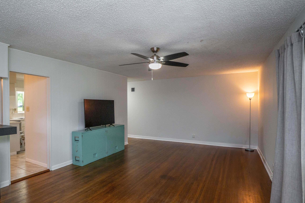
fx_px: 166
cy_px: 108
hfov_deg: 84.6
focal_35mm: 20
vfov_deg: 62.9
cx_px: 131
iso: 250
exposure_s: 1/160
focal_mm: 11
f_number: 2.8
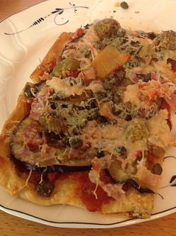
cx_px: 130
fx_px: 428
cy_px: 61
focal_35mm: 63
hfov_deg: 23.0
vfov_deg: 30.3
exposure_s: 1/15
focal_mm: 4.28
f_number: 2.4
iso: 100
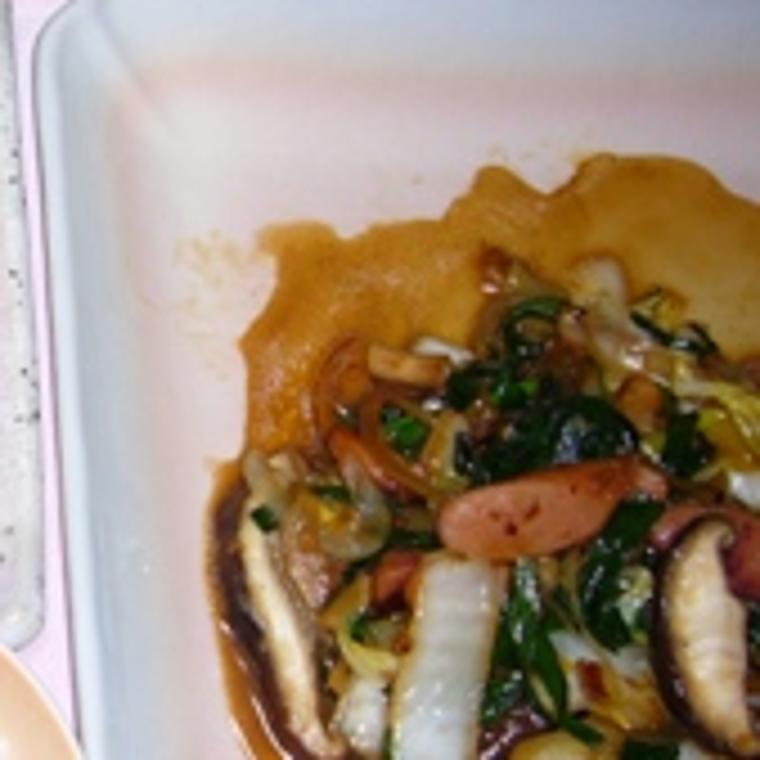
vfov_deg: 23.0
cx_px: -157
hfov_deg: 21.4
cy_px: 436
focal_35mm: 75
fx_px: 1863
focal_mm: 5.2
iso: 100
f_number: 2.9
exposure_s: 1/30
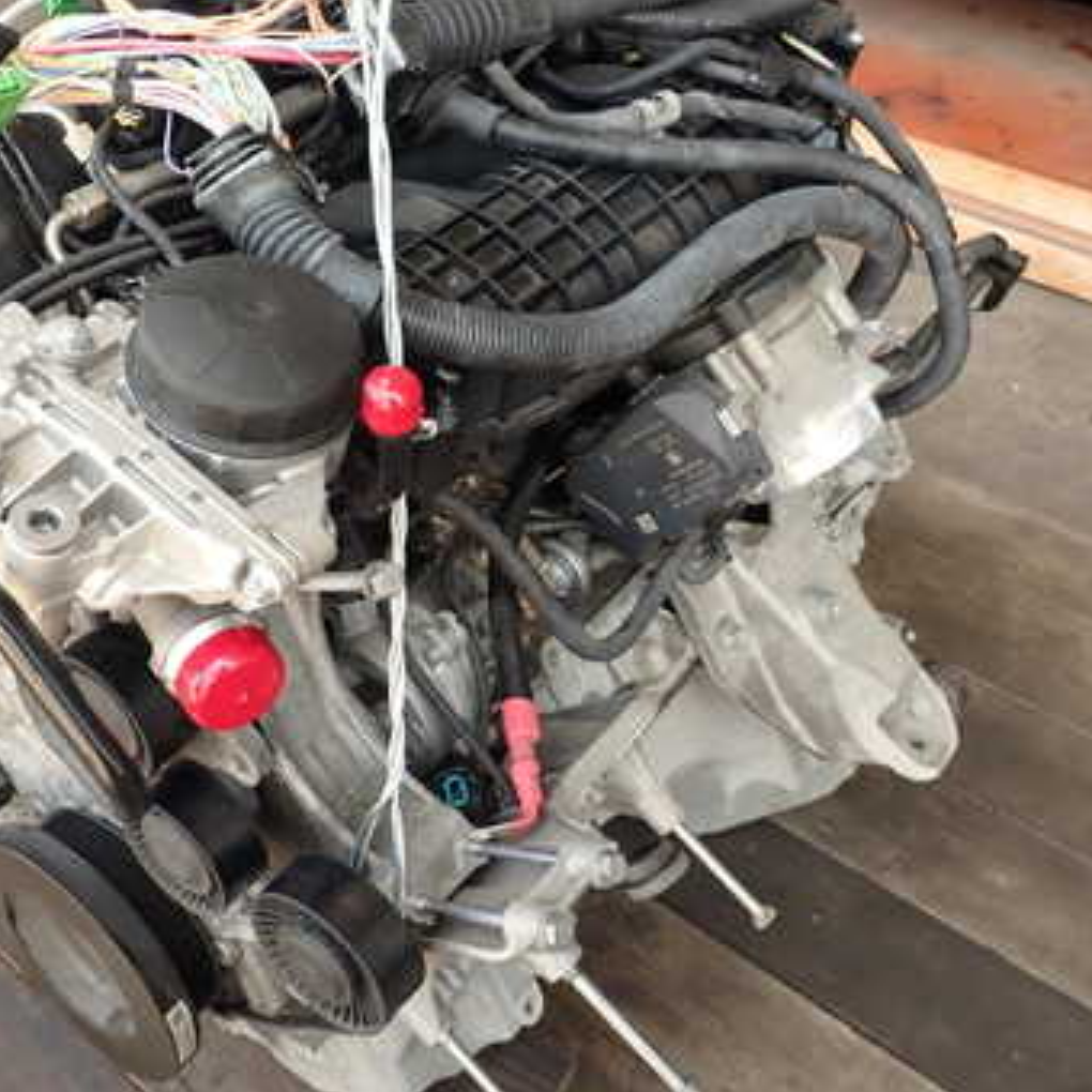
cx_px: 389
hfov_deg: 42.4
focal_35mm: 39
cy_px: 511
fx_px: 1392
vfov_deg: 42.8
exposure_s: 1/80
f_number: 2.8
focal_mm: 4.5
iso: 100
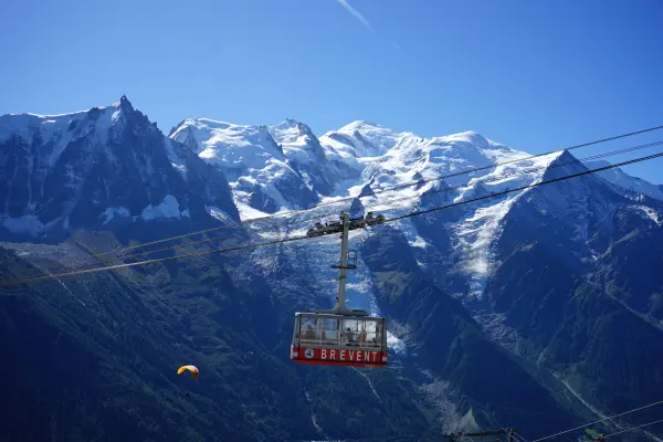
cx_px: 332
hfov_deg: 50.7
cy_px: 221
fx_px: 700
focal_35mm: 38
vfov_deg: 35.1
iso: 50
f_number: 7.1
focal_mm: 38
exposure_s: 1/250
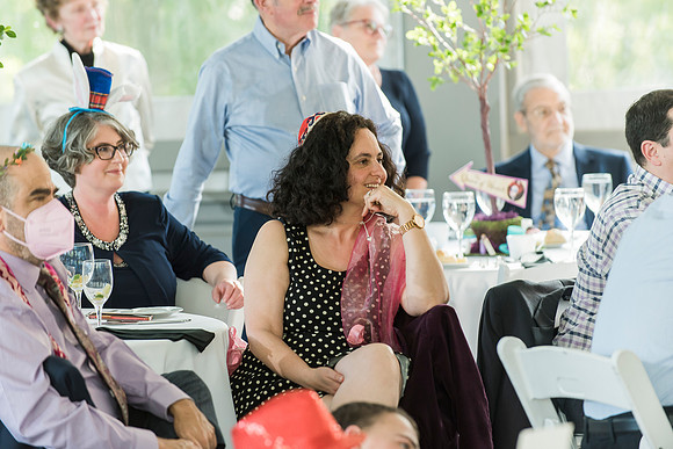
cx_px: 336
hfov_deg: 10.3
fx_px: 3740
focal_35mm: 200
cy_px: 224
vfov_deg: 6.9
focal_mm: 200
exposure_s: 1/160
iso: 640
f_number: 4
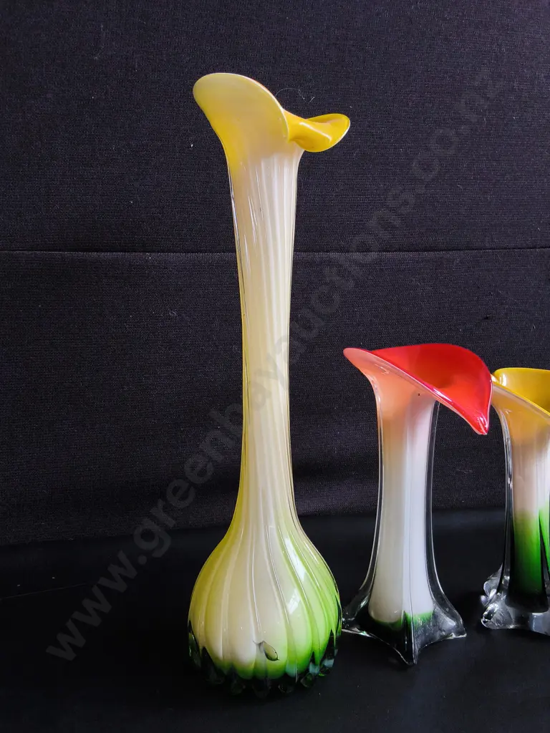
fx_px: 572
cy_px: 366
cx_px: 275
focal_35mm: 27
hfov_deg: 51.4
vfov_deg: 65.3
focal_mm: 2.87
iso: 100
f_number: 2
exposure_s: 1/120
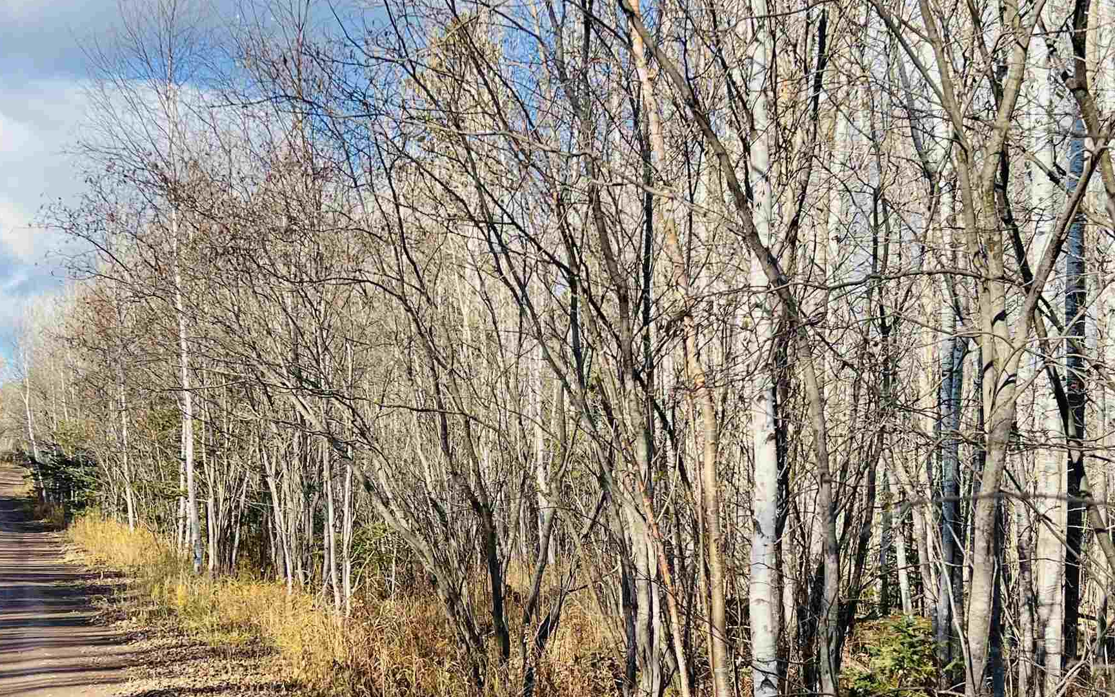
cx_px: 488
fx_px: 1489
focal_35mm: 49
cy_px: 481
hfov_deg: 41.0
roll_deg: -1.7
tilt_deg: +1.4
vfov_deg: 26.2
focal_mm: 5.7
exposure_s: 1/1488
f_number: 1.5
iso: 50
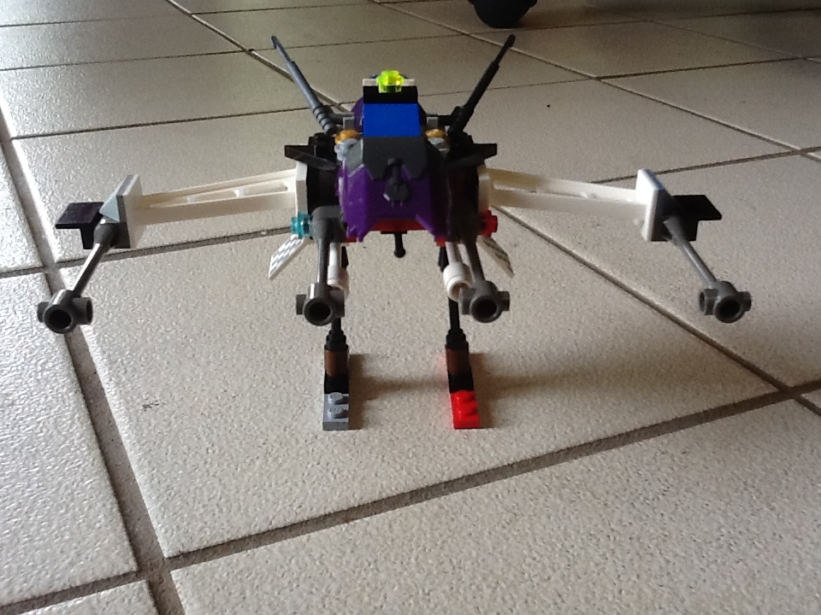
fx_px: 759
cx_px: 410
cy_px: 308
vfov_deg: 44.2
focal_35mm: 32
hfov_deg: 56.8
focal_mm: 2.03
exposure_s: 1/60
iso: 100
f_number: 2.4
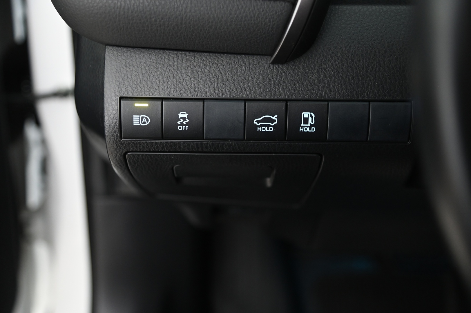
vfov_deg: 25.9
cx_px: 236
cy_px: 156
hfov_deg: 38.2
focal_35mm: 52
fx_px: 680
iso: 2000
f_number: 4
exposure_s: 1/13
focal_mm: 52
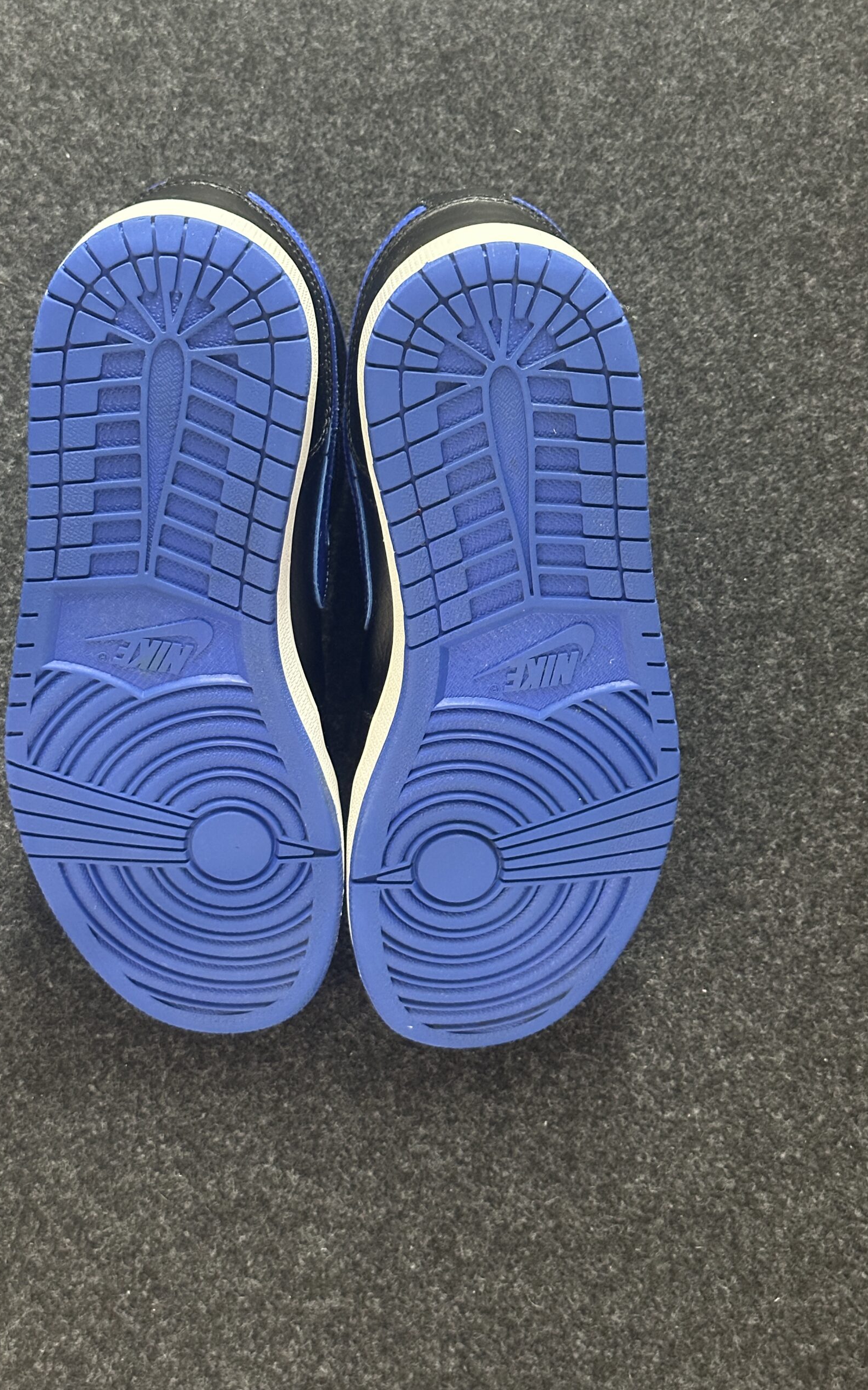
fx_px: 1931
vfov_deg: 39.6
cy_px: 695
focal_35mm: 51
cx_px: 359
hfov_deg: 25.3
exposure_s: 1/27
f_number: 1.78
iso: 640
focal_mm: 6.86
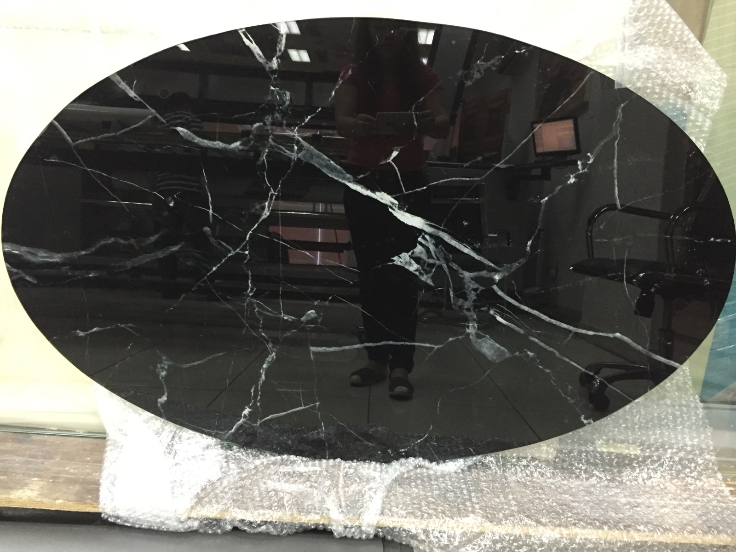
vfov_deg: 48.2
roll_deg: -3.4
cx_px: 368
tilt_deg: -23.8
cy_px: 276
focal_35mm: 29
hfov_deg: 61.7
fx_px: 617
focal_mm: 4.15
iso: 250
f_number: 2.2
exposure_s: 1/17
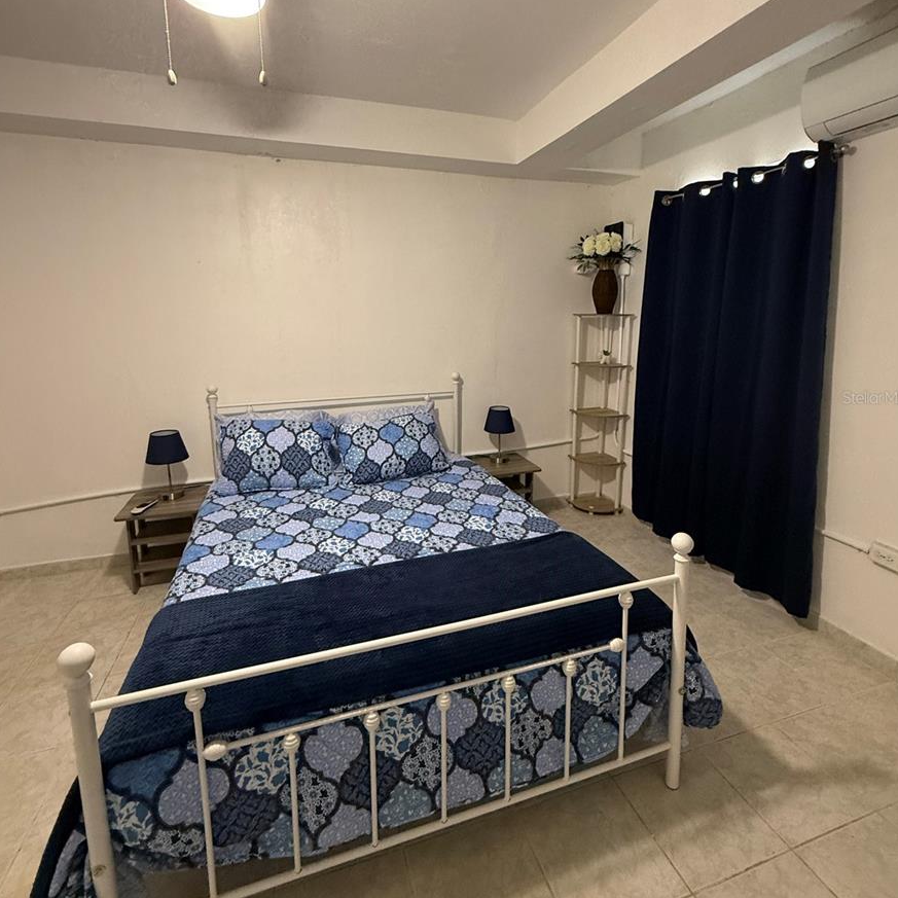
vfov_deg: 83.6
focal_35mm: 17
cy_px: 397
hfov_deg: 84.0
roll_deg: -0.3
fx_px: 499
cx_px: 453
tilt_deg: -6.0
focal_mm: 2.22
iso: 400
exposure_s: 1/60
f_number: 2.2
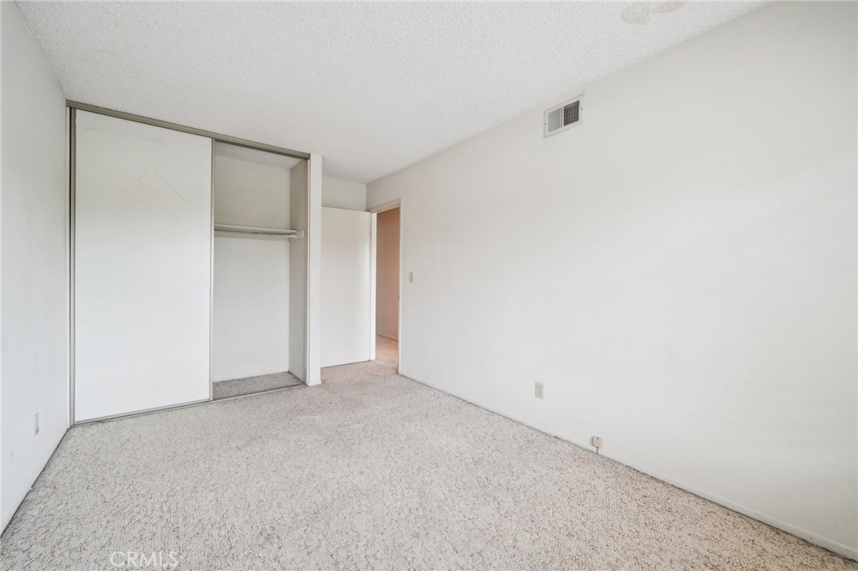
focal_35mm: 14
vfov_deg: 81.2
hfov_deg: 104.3
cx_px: 429
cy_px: 286
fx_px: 334
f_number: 7.1
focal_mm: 14
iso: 400
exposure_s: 1/13
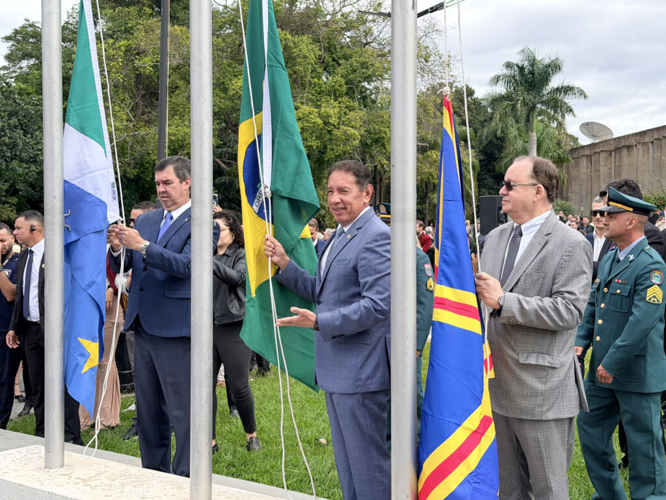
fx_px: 924
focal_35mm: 48
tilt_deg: -0.1
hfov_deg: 39.7
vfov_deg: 30.3
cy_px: 250
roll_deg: +0.9
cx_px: 333
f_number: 1.78
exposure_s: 1/1931
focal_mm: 6.76
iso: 100
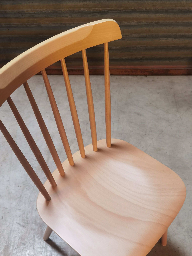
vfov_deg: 50.6
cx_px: 88
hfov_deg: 39.6
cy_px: 167
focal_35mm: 36
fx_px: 266
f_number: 1.9
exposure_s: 1/50
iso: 100
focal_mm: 6.71
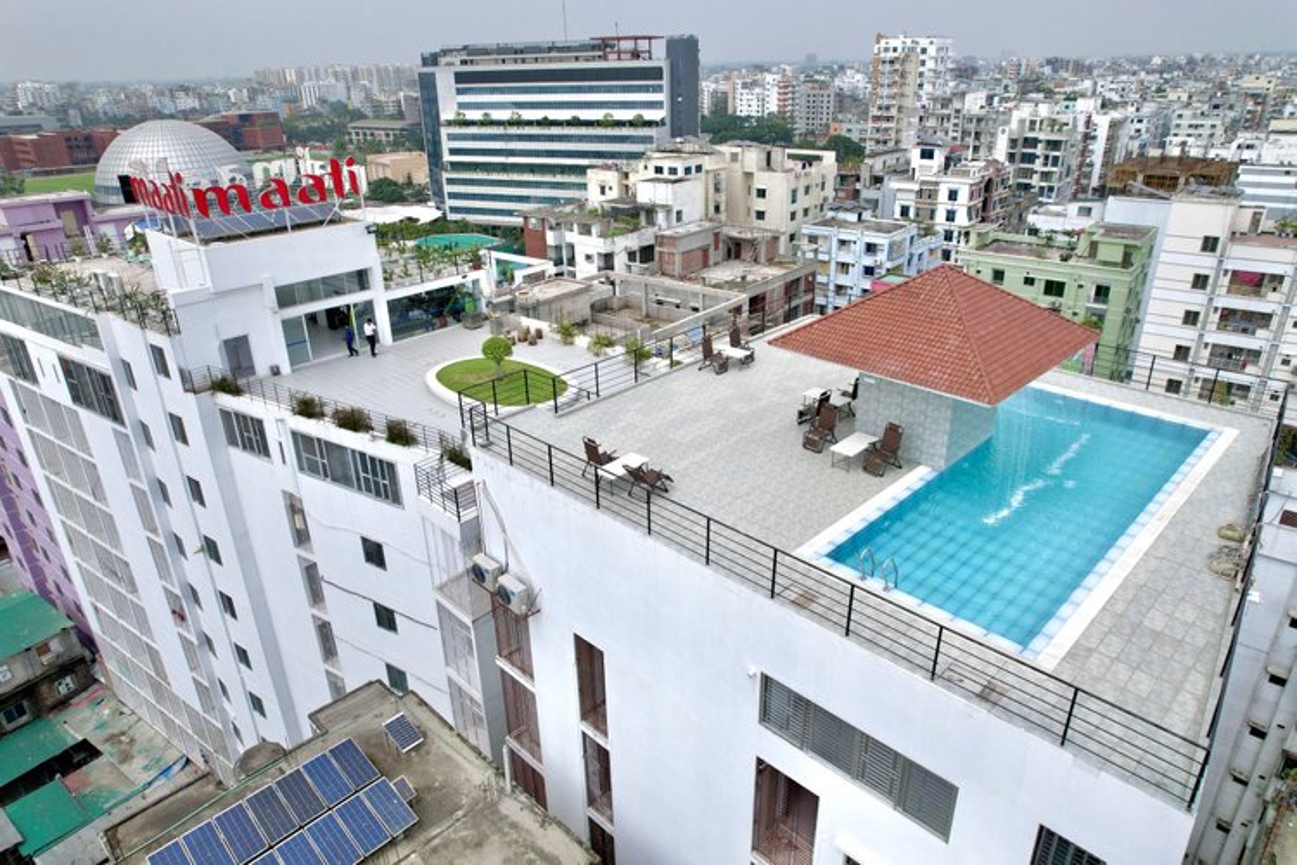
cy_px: 432
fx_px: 793
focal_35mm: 22
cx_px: 648
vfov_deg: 57.2
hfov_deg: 78.6
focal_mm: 8.38
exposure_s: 1/2500
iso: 110
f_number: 2.8
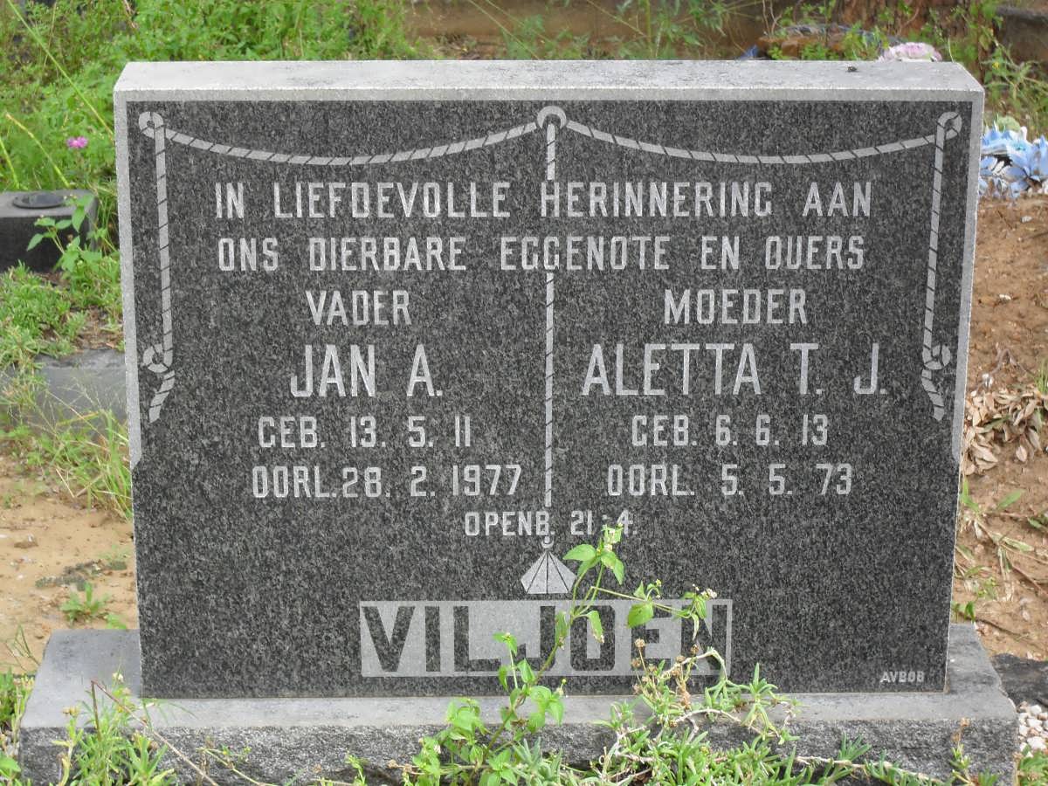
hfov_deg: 22.0
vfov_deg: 16.6
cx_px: 524
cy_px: 393
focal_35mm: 89
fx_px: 2694
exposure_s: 1/90
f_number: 5.5
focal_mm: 15.7
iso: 100
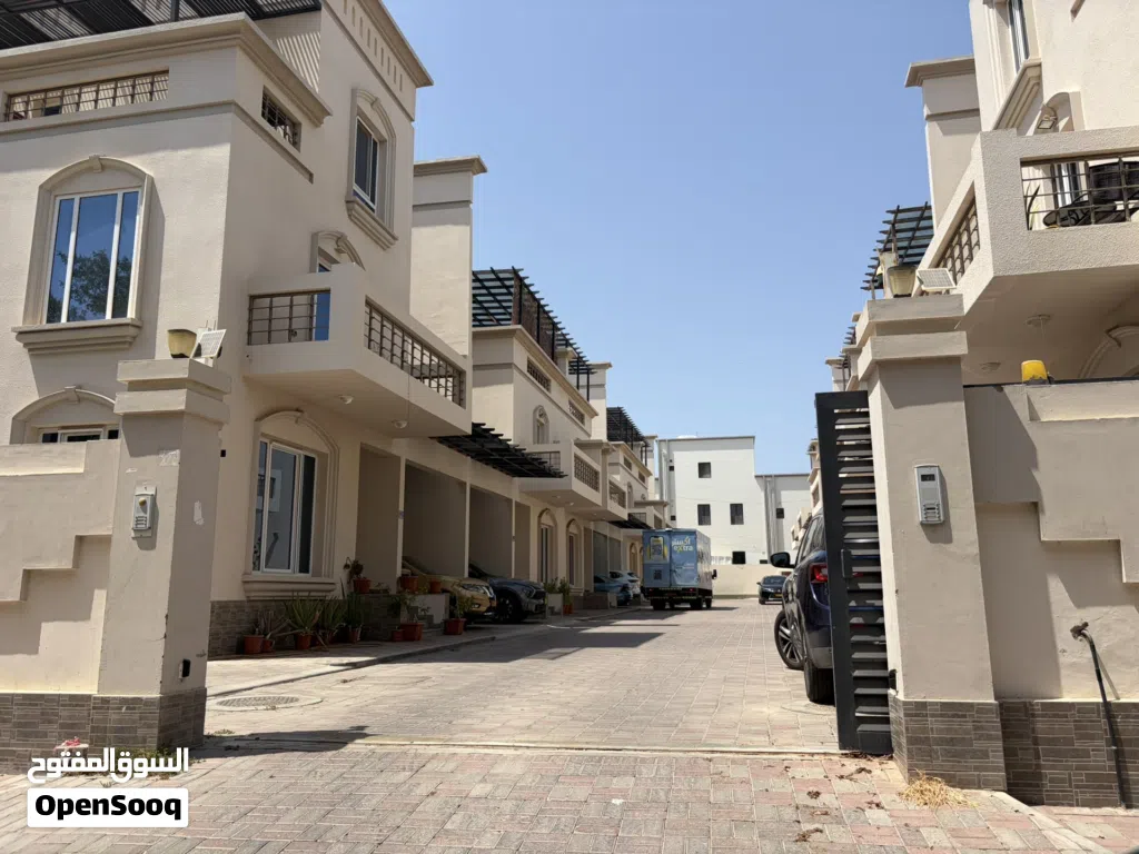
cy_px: 427
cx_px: 570
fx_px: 856
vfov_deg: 53.1
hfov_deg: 67.3
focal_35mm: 26
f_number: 1.6
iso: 64
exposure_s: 1/5348
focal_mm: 5.96
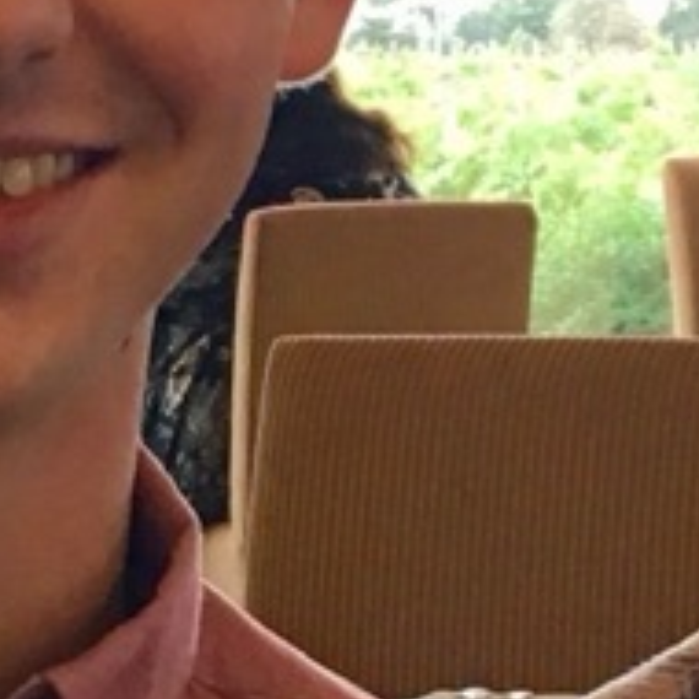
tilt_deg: -1.8
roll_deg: +0.8
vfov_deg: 8.1
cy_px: 302
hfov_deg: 8.1
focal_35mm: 216
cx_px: 603
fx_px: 4935
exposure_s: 1/33
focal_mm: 4.15
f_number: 2.2
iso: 50
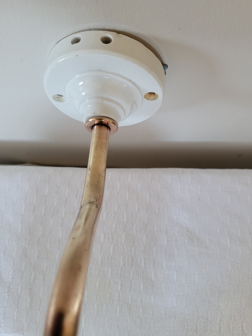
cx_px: 126
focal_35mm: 26
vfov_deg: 67.3
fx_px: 252
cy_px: 168
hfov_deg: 53.1
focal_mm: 5.4
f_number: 1.8
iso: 320
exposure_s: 1/100
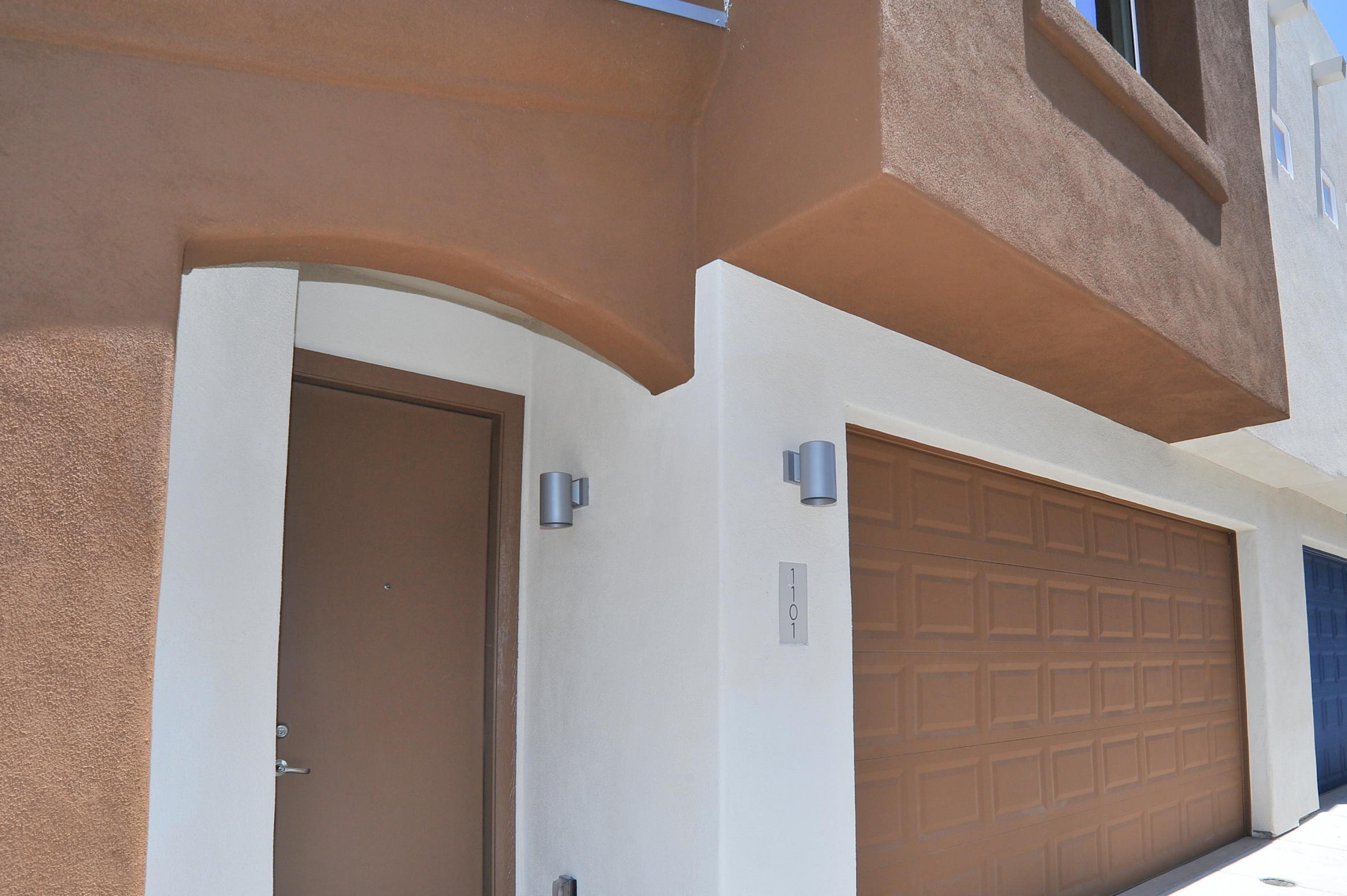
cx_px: 789
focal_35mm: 23
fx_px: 860
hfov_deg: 75.5
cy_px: 560
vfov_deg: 54.4
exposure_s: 1/320
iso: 320
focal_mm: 18
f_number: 11
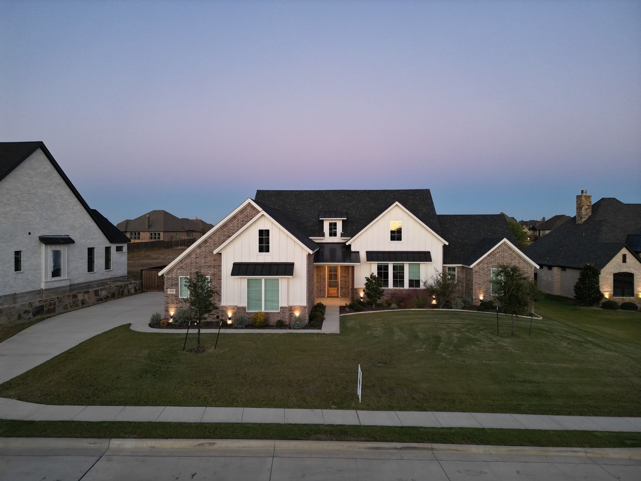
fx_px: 444
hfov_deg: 71.6
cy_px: 240
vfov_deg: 56.8
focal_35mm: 24
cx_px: 320
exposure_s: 1/25
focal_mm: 6.72
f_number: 1.7
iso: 100
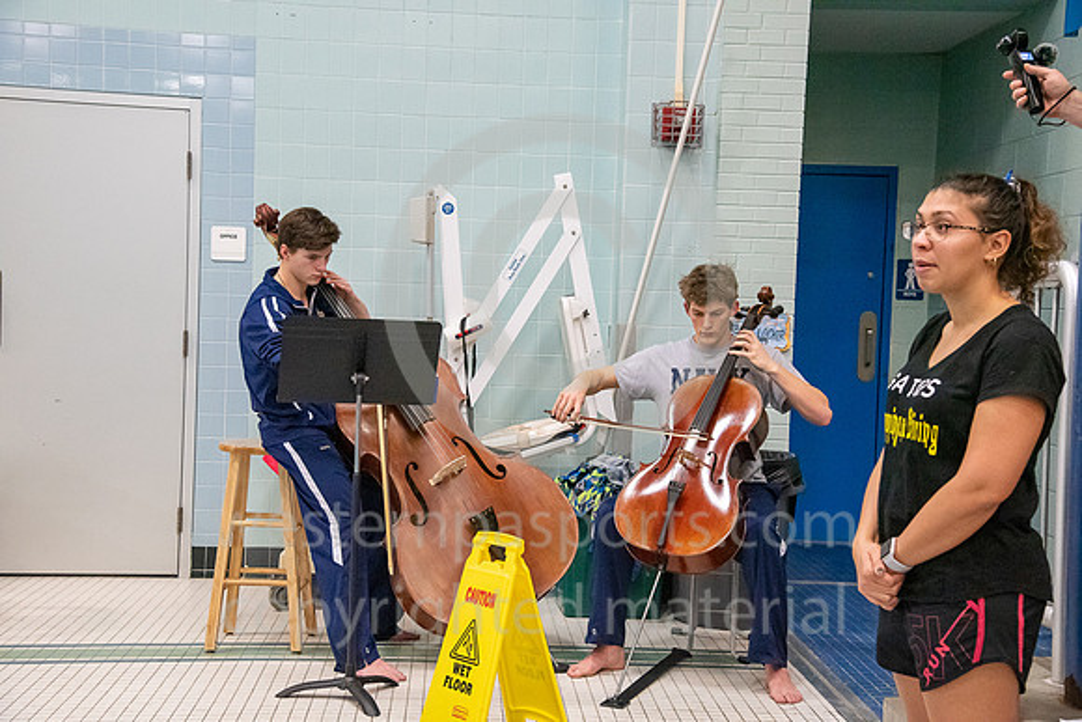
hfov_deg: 38.2
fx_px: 1563
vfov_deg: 26.0
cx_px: 541
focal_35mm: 52
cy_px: 361
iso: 5000
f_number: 5.6
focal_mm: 52
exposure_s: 1/320
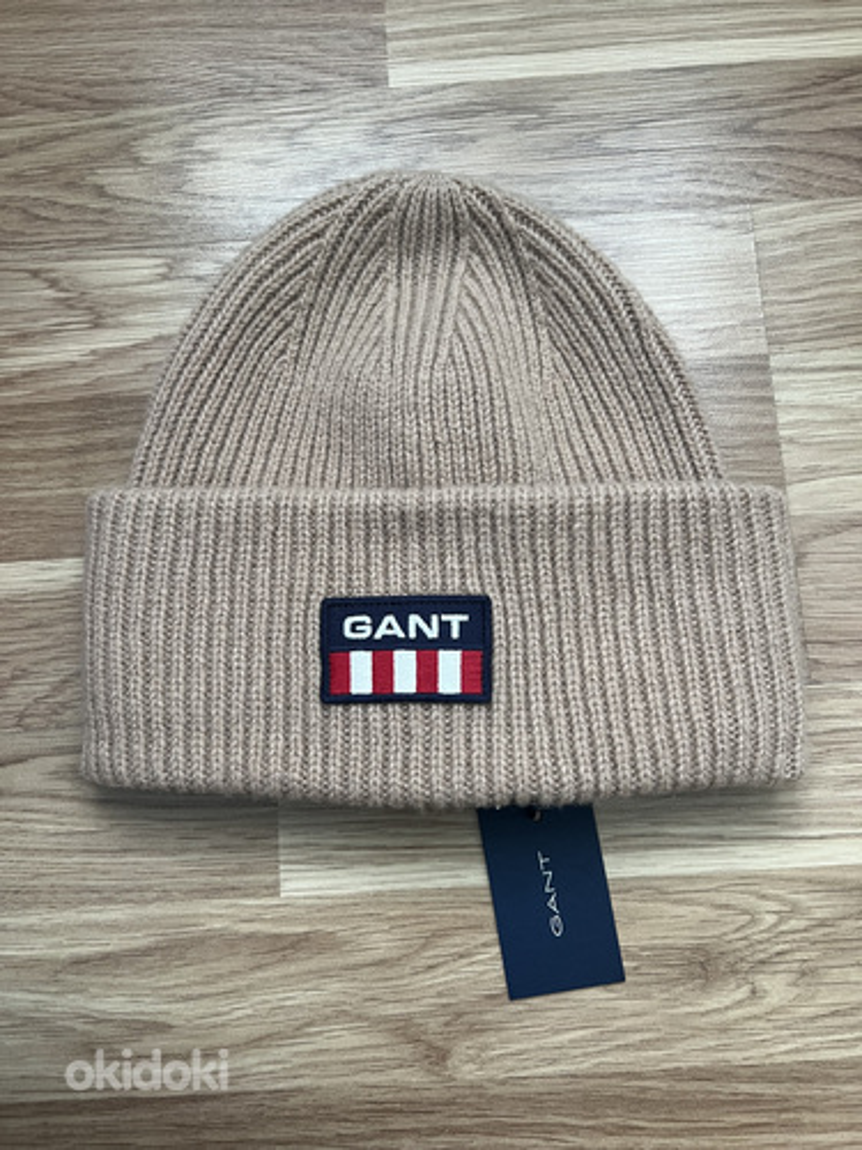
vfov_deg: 67.3
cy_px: 575
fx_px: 863
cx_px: 431
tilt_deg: -81.5
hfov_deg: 53.1
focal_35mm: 26
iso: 125
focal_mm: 5.7
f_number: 1.5
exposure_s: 1/91
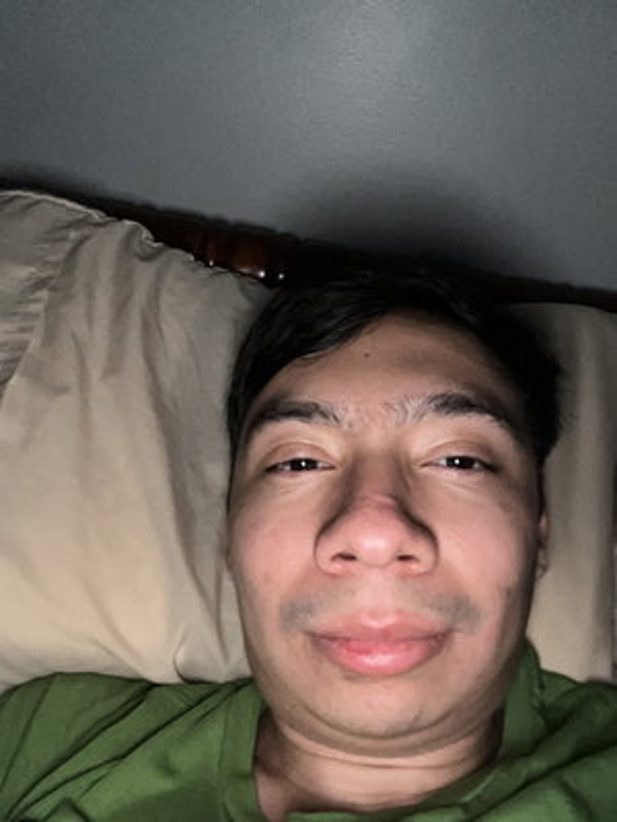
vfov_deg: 60.0
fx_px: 713
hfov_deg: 46.8
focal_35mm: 30
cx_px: 308
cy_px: 411
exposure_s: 1/21
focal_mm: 2.71
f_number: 2.2
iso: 400
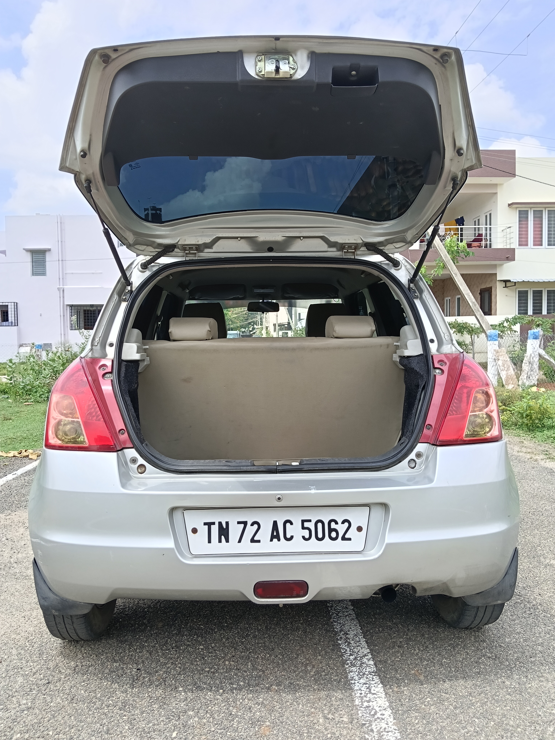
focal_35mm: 27
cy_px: 370
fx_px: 577
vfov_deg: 65.3
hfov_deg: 51.4
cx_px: 278
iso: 50
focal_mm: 3.98
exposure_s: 1/245
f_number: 1.8
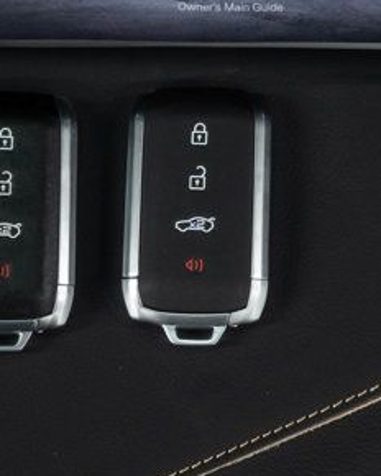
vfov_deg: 13.8
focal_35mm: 139
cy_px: 135
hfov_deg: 11.1
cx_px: 235
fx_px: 1959
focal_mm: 28
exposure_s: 1/40
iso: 800
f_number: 4.5
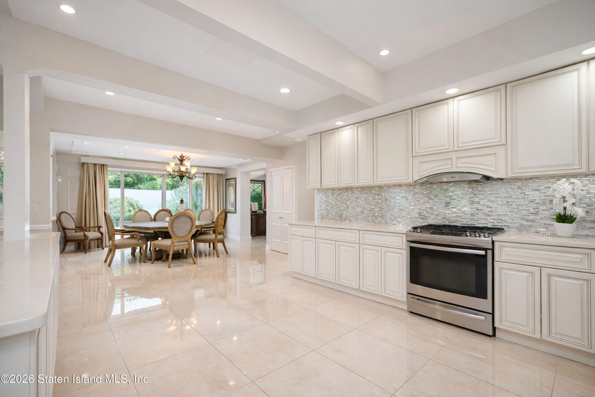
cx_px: 298
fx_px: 264
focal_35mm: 16
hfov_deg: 96.7
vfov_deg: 73.8
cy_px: 198
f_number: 4
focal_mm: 16
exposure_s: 1/30
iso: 64
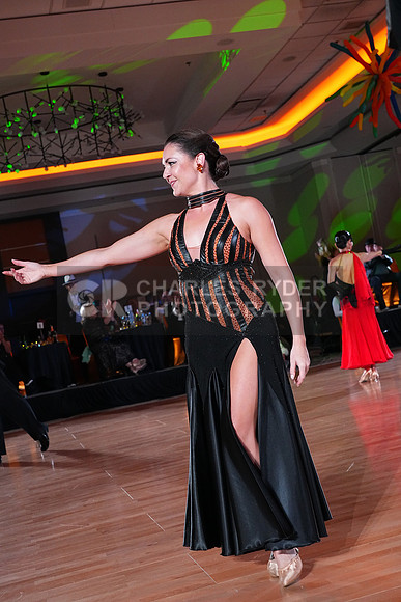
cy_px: 301
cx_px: 200
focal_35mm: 47
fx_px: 785
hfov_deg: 28.7
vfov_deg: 41.9
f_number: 5.6
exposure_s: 1/400
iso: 5000
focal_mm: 47
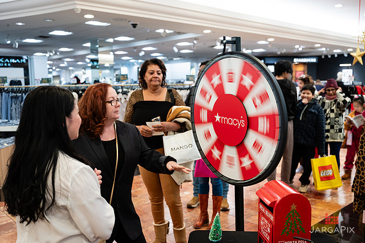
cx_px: 185
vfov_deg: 38.9
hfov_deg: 55.8
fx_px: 345
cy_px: 123
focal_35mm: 34
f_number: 3.2
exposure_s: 1/25
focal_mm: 33
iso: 200
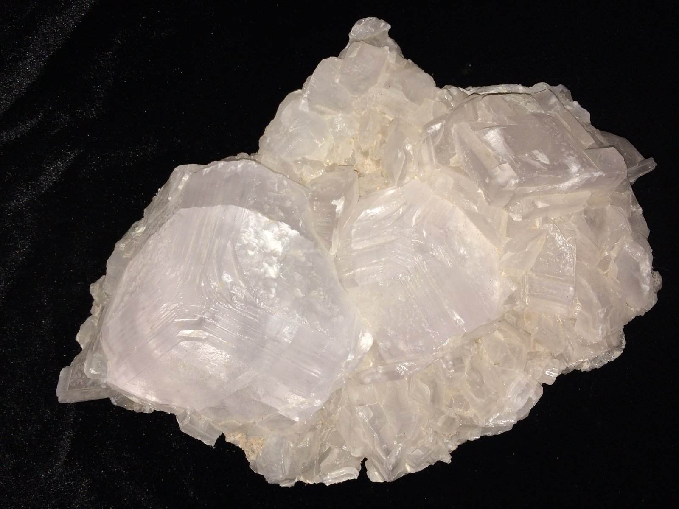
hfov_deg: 60.0
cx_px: 340
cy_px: 254
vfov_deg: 46.8
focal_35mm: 30
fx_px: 588
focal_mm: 4.12
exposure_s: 1/108
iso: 32
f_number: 2.2
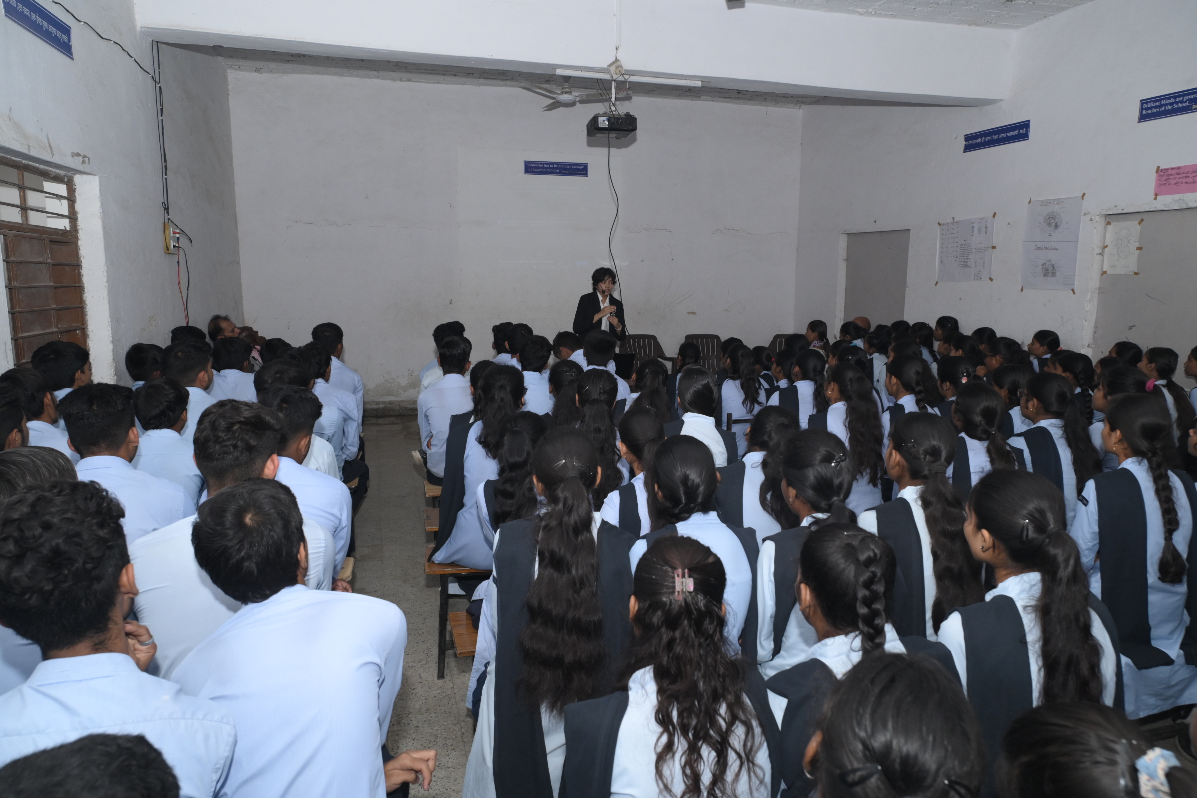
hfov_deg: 73.8
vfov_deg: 53.1
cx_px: 598
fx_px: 798
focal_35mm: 24
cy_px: 399
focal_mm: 24
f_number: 7.1
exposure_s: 1/160
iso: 1600
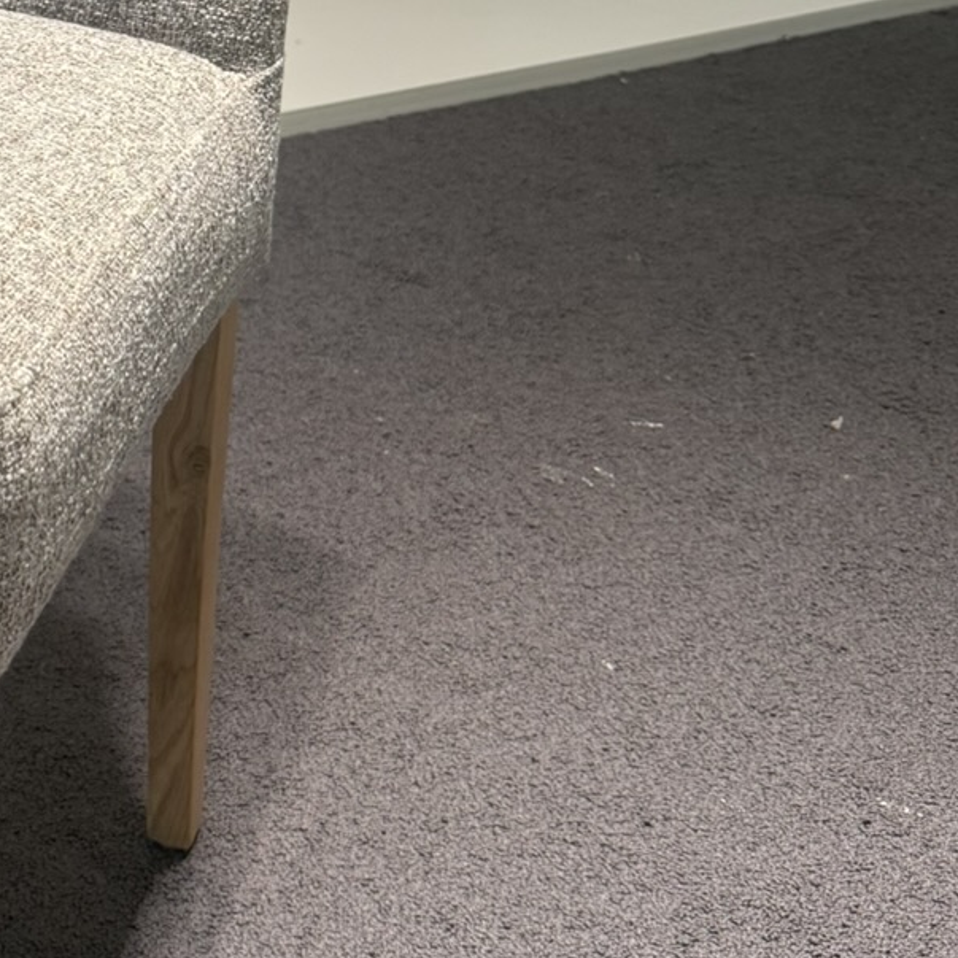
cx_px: -237
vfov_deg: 23.0
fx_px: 2254
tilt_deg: -15.5
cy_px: 0
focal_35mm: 72
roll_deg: -2.8
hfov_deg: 21.9
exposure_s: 1/100
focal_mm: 6.76
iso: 160
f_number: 1.78
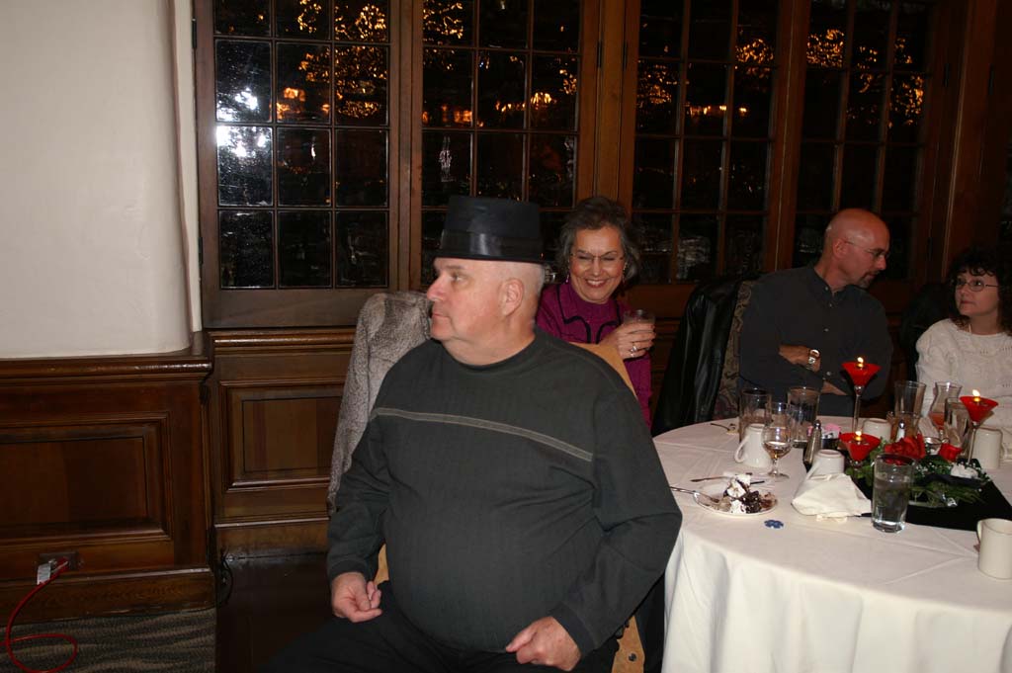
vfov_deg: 39.9
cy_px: 336
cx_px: 506
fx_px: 927
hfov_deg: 57.3
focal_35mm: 33
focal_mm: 22
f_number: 3.5
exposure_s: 1/60
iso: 200
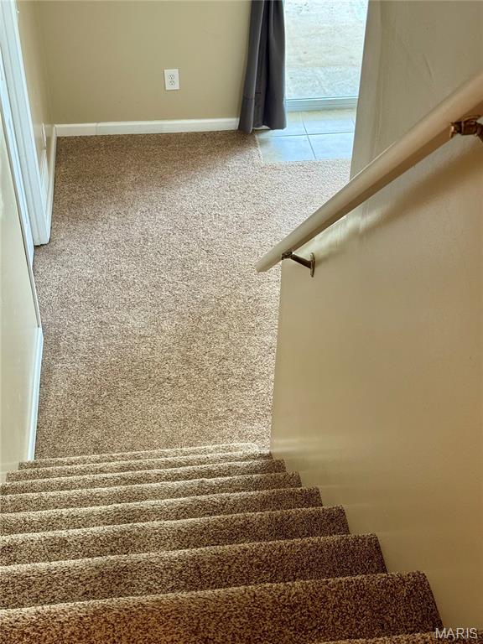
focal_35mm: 48
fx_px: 893
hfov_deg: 30.3
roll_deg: -0.3
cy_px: 322
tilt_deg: -40.9
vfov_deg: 39.7
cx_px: 242
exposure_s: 1/60
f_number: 1.78
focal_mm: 6.76
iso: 125
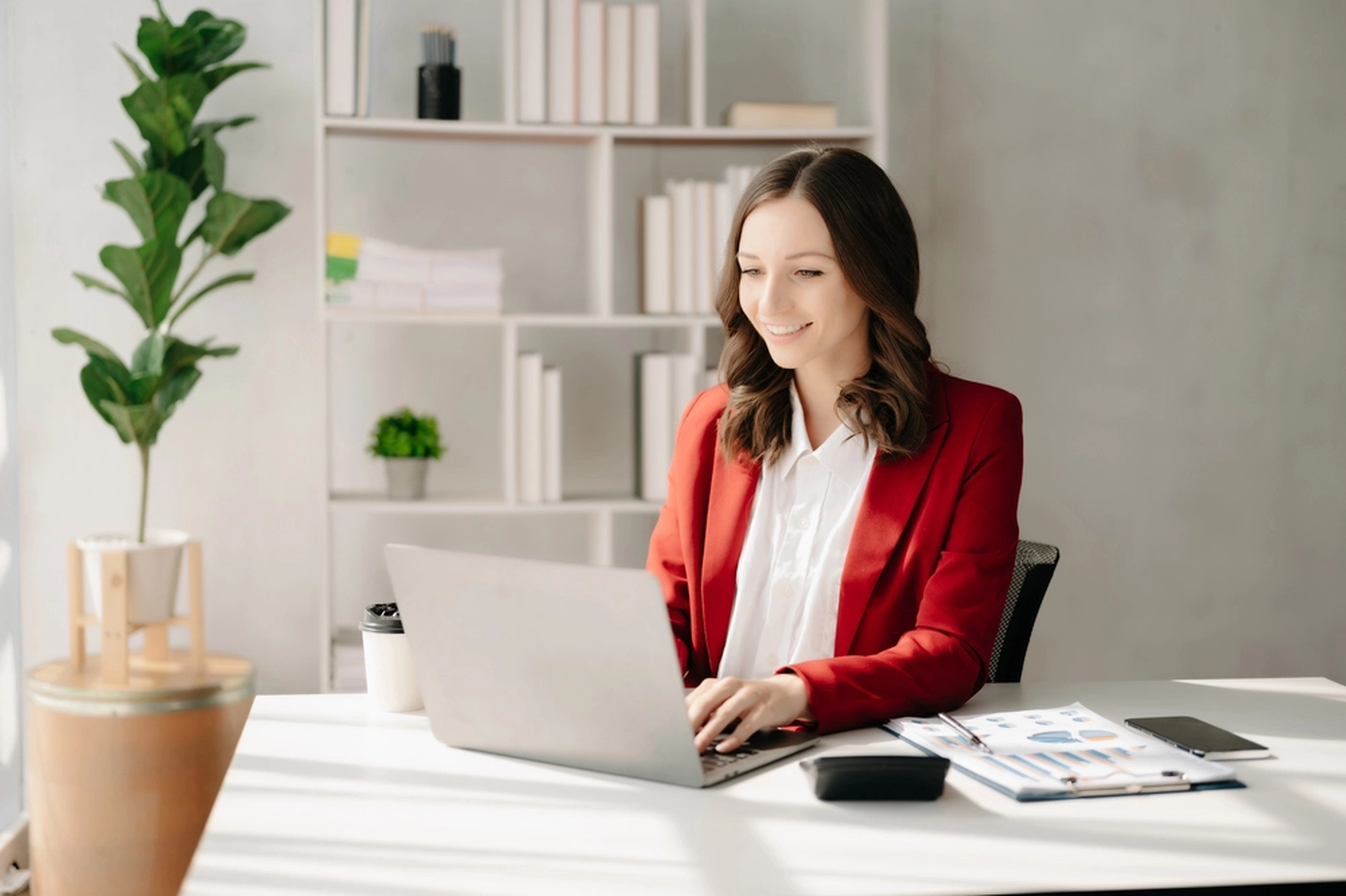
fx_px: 1869
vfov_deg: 27.0
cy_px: 448
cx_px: 673
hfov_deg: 39.6
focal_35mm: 50
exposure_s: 1/640
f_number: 2
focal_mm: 50
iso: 100
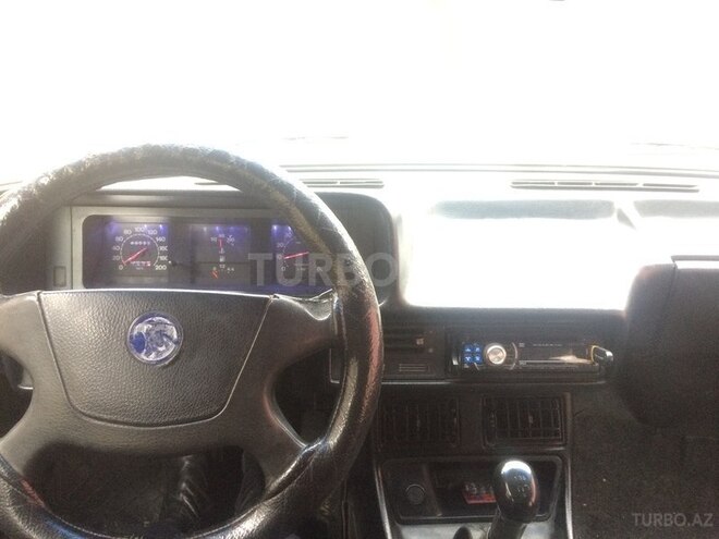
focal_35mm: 29
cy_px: 270
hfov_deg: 61.7
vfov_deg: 48.2
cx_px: 360
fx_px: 602
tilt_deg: -23.9
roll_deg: +0.6
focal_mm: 4.15
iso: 250
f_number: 2.2
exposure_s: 1/33
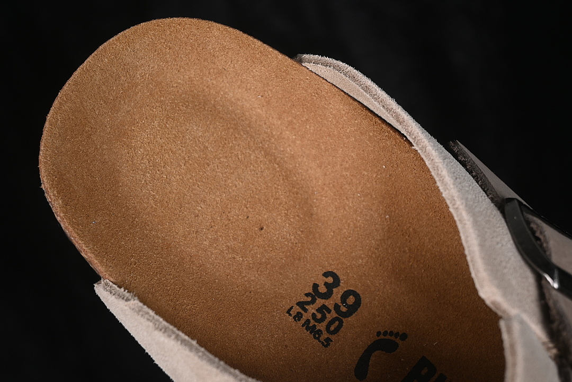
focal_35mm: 75
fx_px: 1192
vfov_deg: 18.2
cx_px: 286
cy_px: 191
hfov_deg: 27.0
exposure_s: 1/80
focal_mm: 50
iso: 160
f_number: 7.1
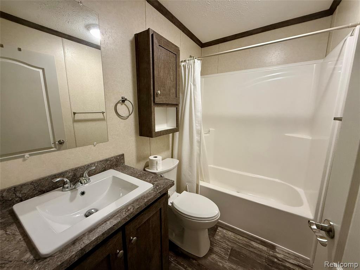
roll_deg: +0.0
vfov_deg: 85.7
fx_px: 146
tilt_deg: -9.9
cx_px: 180
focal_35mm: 14
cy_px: 135
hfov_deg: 102.1
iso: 320
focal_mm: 2.22
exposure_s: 1/60
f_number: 2.2
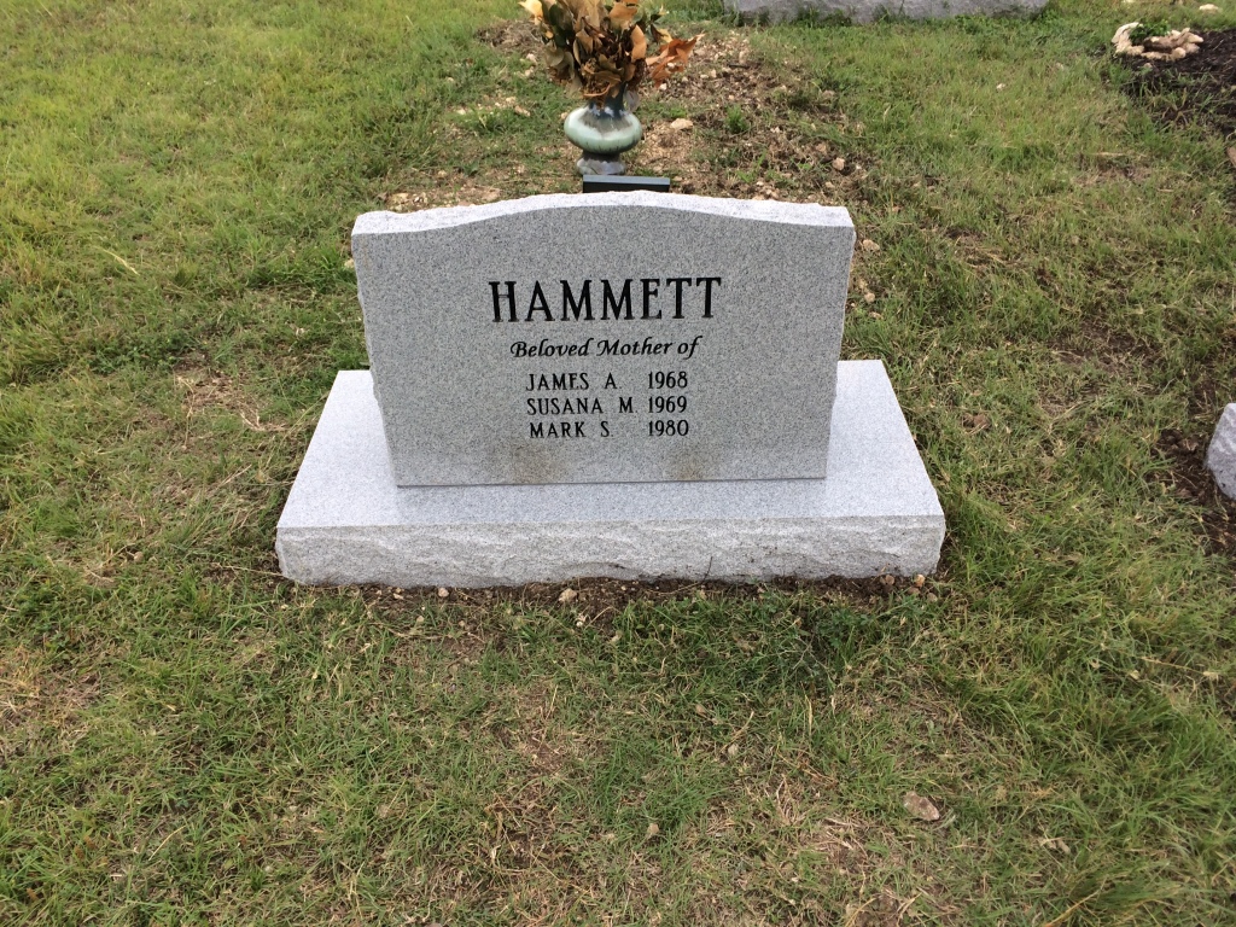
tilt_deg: -38.4
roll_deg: +1.3
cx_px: 618
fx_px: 1035
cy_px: 464
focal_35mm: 29
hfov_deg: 61.7
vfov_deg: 48.2
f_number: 2.2
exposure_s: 1/170
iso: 32
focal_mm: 4.15
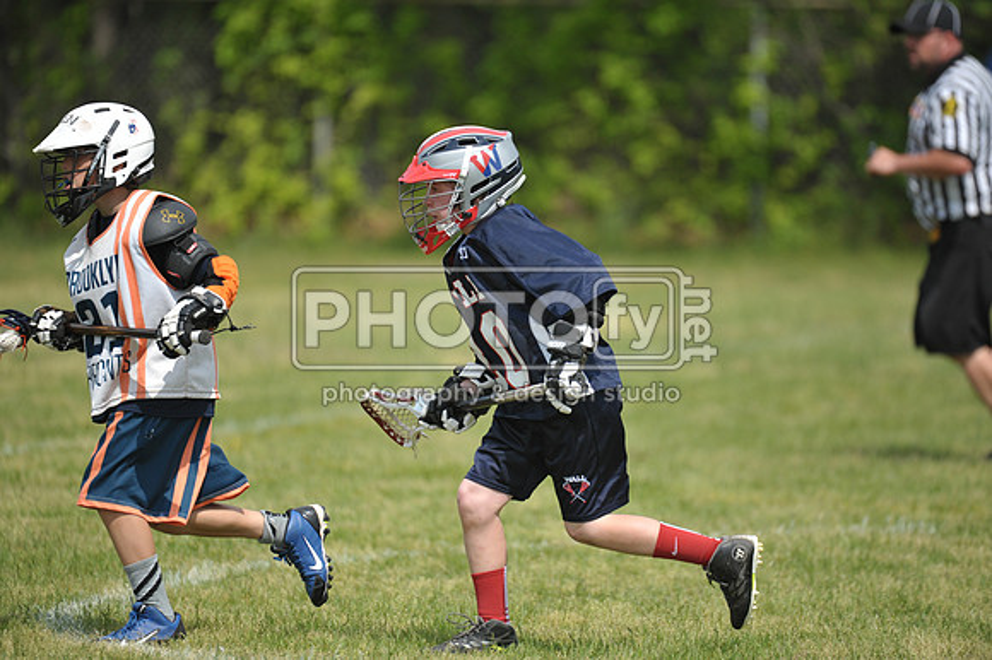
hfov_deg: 5.4
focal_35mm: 380
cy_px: 330
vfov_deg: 3.6
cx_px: 496
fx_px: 10465
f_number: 4
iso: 640
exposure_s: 1/3200
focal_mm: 380
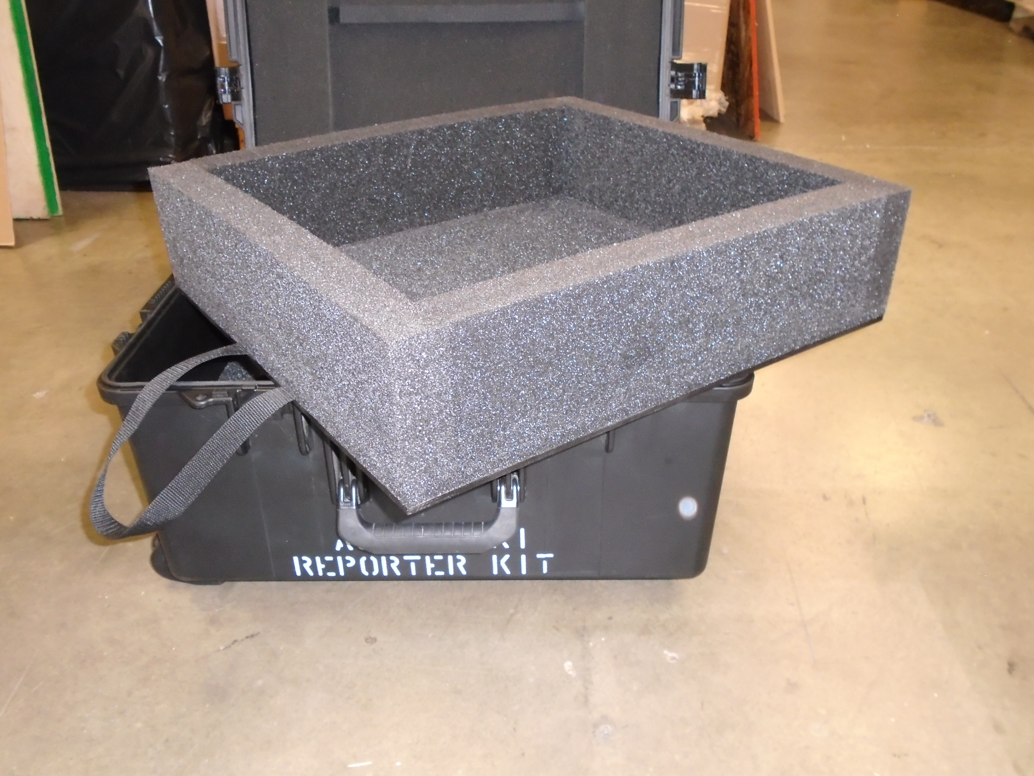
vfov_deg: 45.4
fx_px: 926
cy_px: 388
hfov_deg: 58.4
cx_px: 517
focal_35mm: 31
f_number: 3.5
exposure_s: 1/40
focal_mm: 5.5
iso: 400
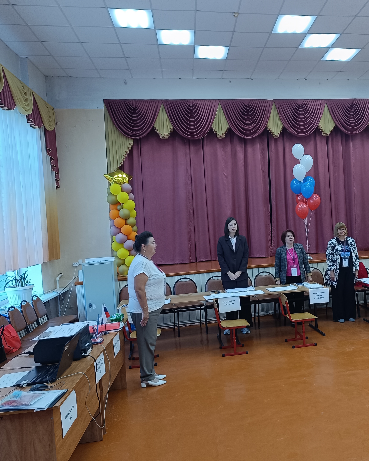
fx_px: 437
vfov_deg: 55.7
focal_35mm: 32
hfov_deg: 44.7
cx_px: 262
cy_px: 227
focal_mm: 5.59
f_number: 1.88
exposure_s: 1/101
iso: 220
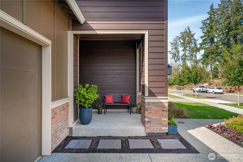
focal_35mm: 22
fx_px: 148
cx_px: 122
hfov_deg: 78.6
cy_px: 81
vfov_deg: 57.2
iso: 100
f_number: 7.1
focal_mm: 22
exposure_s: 1/80
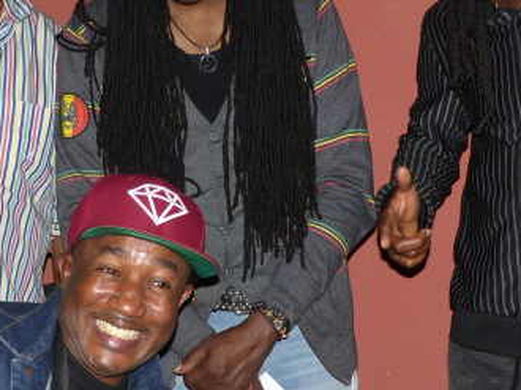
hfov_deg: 22.3
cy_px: 339
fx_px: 1324
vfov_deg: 16.6
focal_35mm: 88
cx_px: 254
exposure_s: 1/60
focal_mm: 5.2
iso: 100
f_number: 2.8
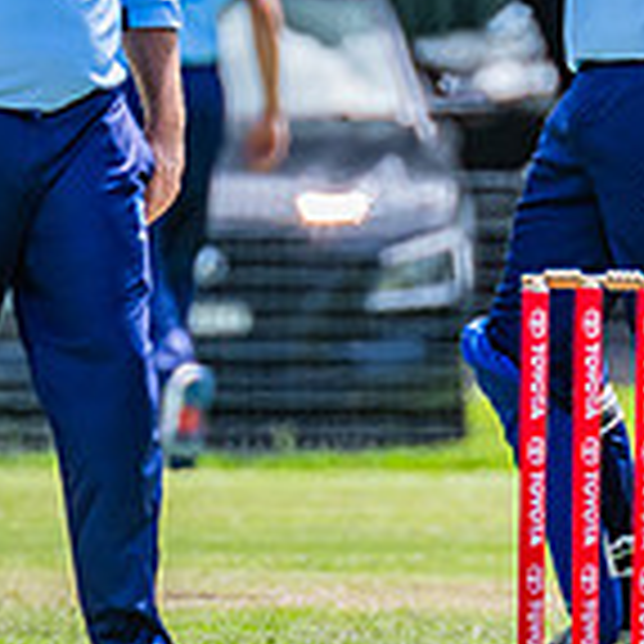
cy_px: 164
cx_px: 469
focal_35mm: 2314
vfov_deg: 0.8
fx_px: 48705
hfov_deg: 0.8
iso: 800
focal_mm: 600
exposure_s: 1/1250
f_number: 9
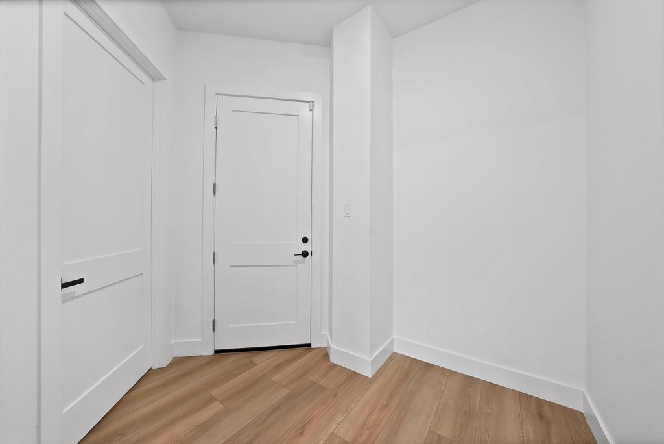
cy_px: 222
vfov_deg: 90.1
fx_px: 221
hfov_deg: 112.6
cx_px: 332
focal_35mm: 12
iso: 640
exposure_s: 1/5
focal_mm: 12
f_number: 9
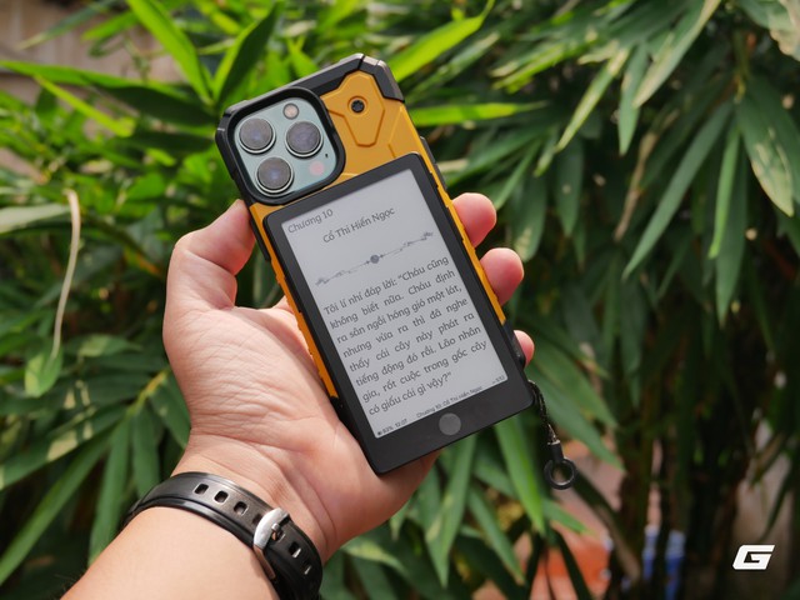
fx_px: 1156
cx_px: 400
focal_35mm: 50
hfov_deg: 38.2
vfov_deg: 29.1
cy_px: 300
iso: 200
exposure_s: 1/640
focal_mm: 25
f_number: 5
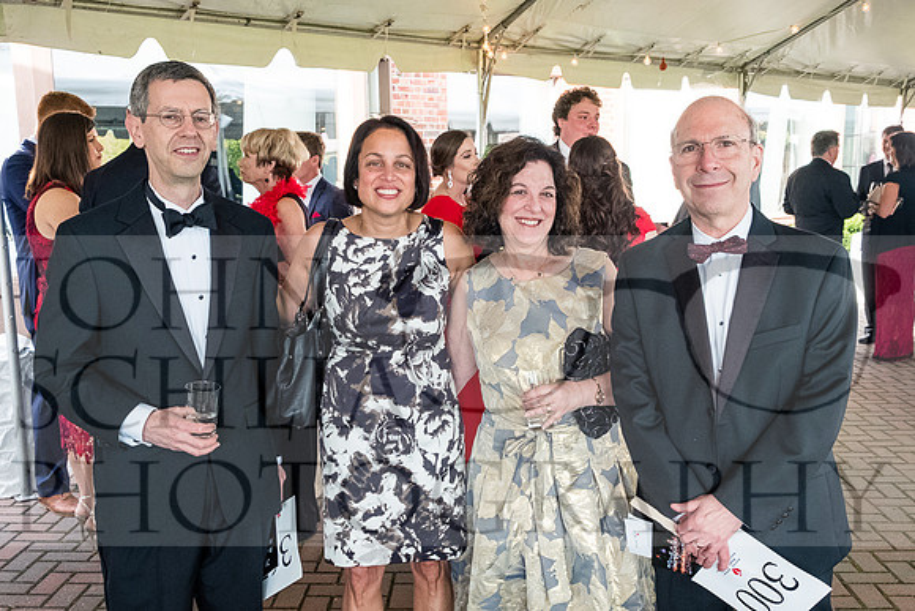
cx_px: 451
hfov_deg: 51.4
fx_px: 950
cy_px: 341
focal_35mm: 37
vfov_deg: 35.6
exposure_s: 1/160
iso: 3200
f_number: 6.4
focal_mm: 20.5
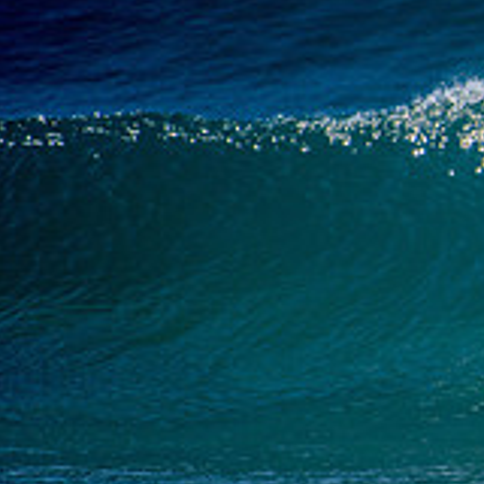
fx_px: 24313
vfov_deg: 1.1
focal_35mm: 1537
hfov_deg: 1.1
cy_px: 135
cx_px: 844
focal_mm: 500
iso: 125
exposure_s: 1/1600
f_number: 5.6
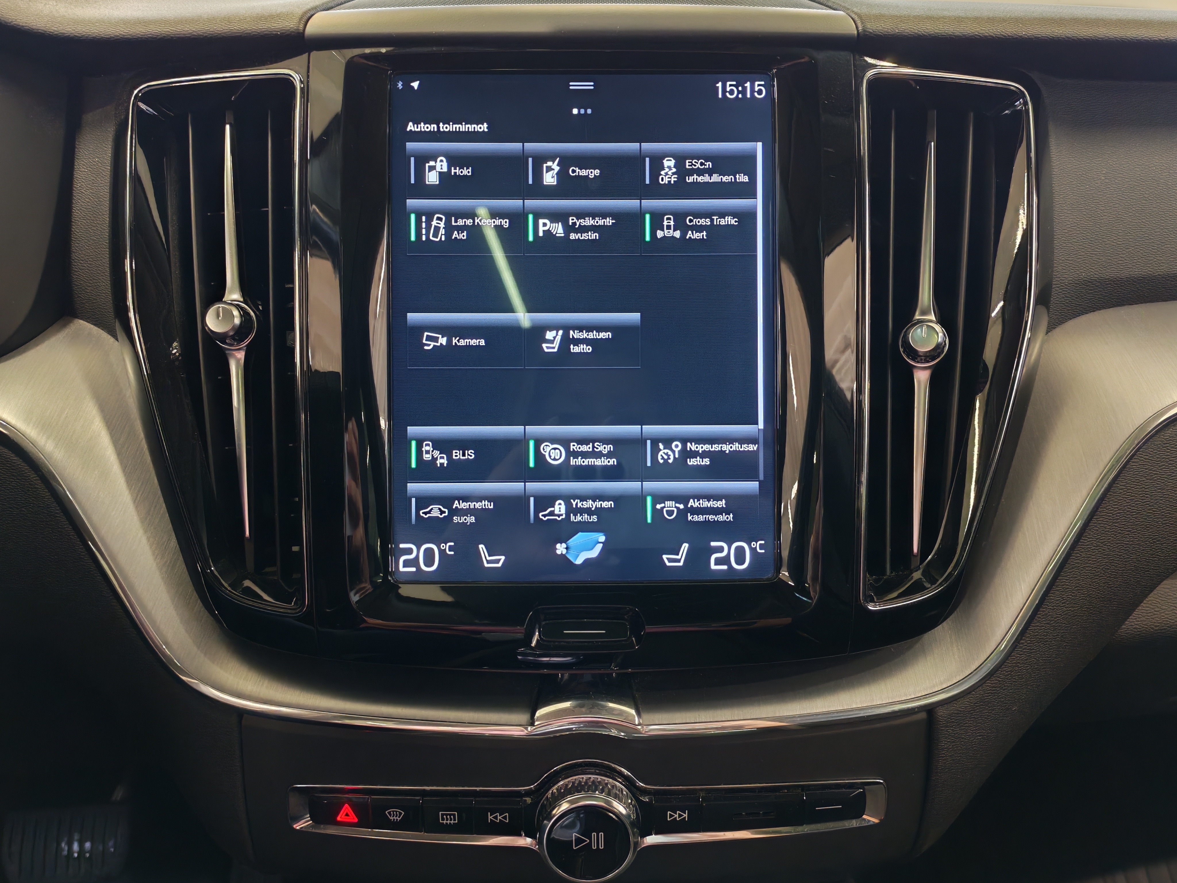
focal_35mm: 30
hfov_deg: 60.0
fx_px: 1020
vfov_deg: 46.8
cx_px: 588
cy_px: 442
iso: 800
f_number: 1.9
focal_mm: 6.12
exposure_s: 1/50
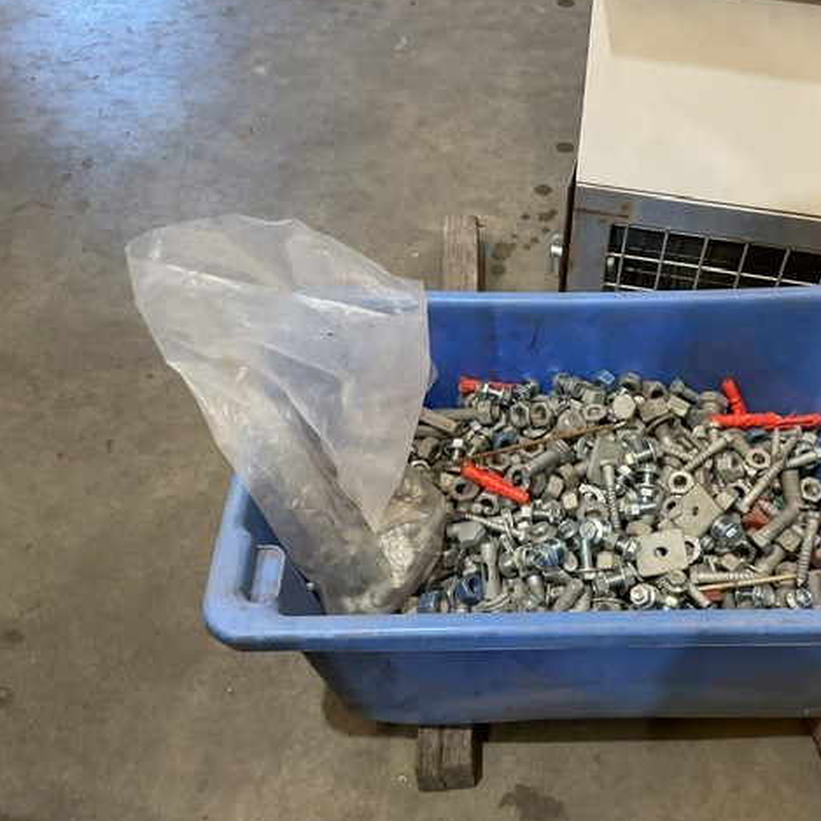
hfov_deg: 46.6
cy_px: 411
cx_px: 530
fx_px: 939
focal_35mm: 35
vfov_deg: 47.2
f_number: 1.8
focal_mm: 3
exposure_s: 1/60
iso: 160
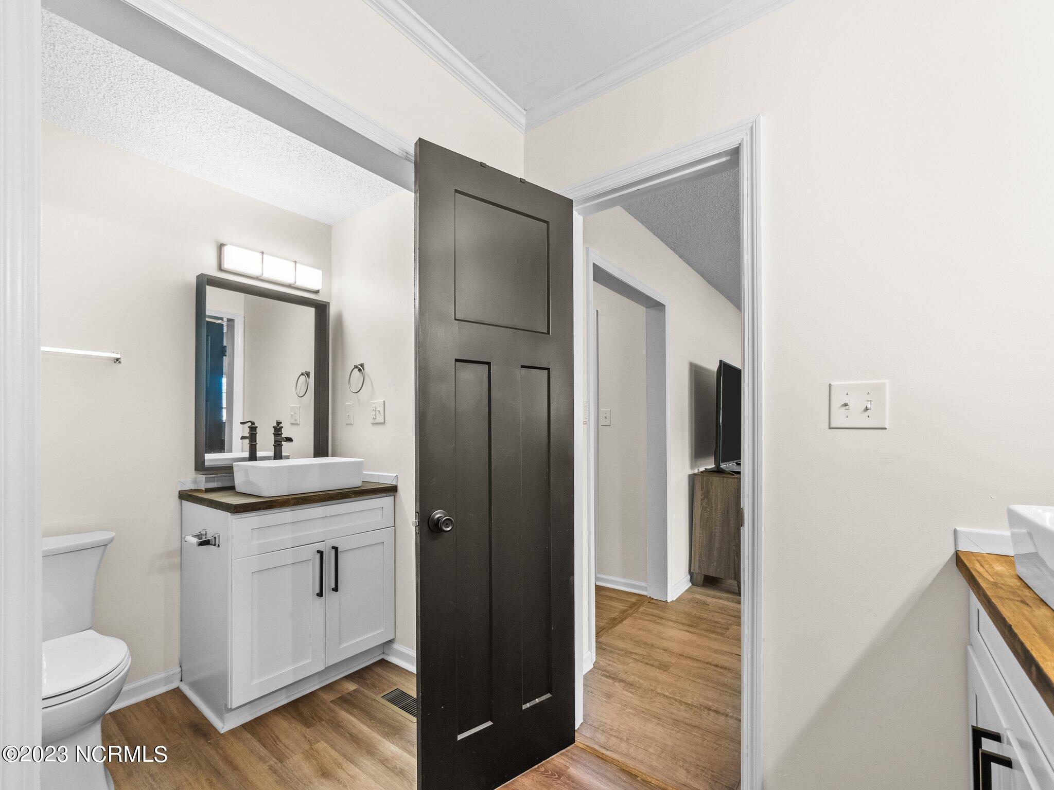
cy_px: 395
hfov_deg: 102.1
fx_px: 426
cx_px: 527
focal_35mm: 14
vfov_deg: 85.7
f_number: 4
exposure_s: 1/4
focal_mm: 7
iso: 400
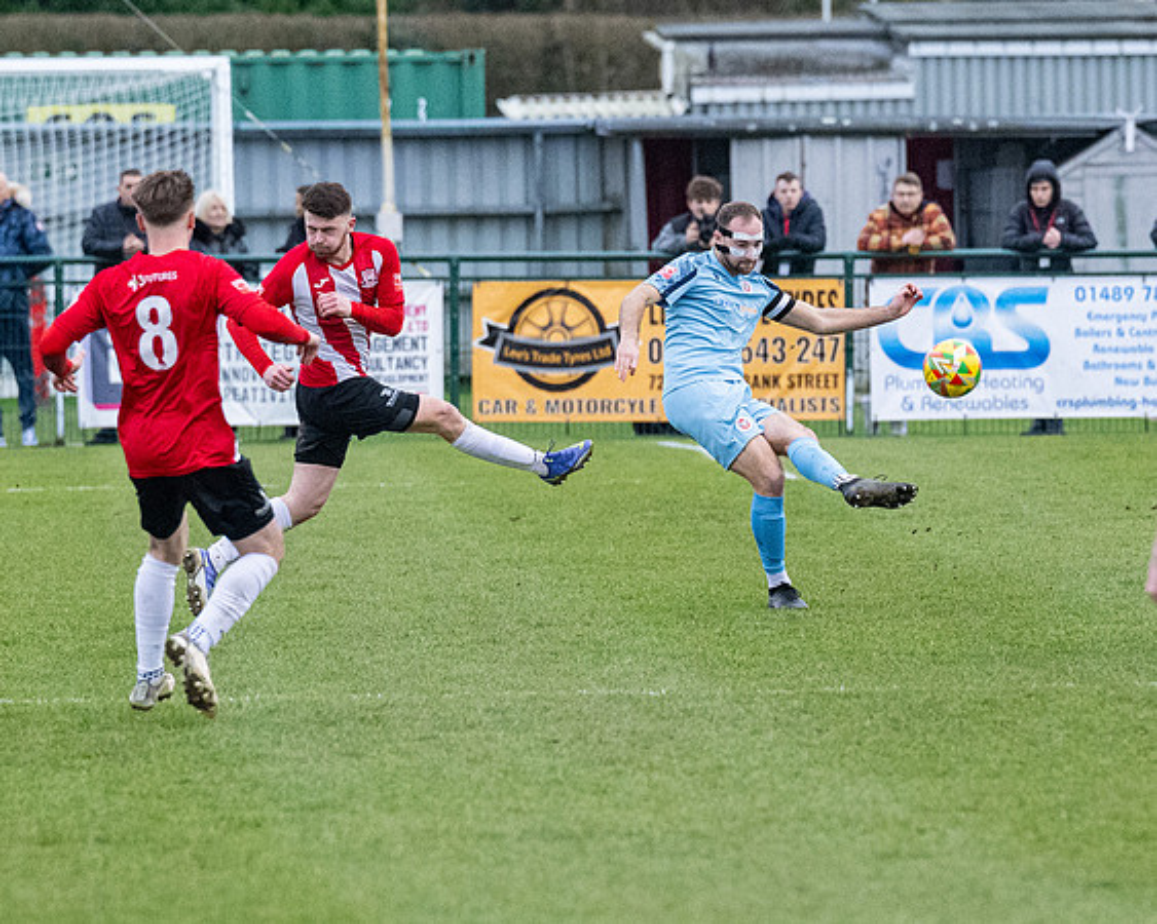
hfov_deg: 4.0
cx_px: 589
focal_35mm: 480
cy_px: 534
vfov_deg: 3.2
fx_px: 16426
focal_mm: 200
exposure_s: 1/1250
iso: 4000
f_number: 4
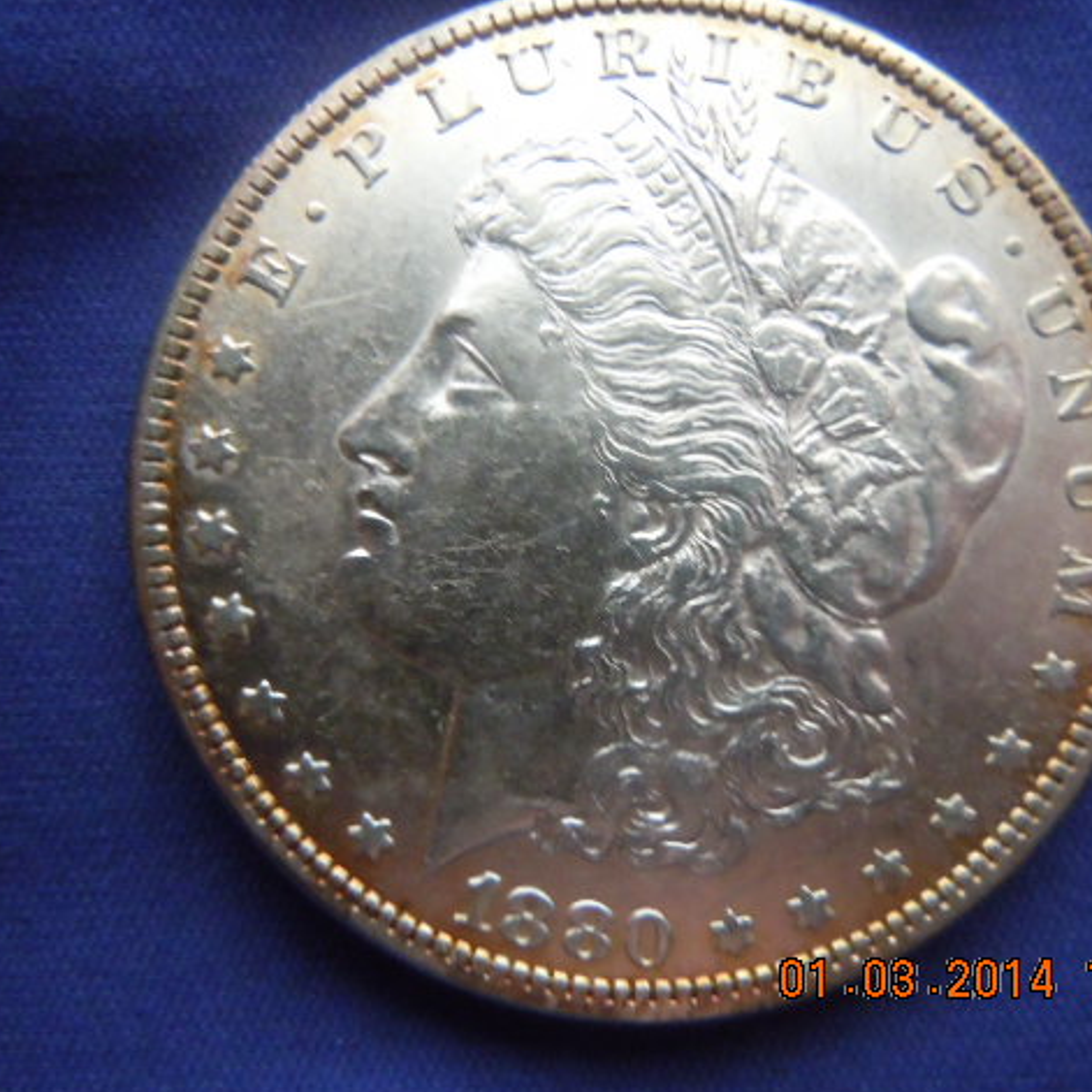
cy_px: 549
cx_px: 556
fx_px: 1285
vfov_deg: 46.0
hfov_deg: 46.0
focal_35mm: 36
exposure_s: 1/40
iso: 800
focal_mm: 5.4
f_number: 3.5
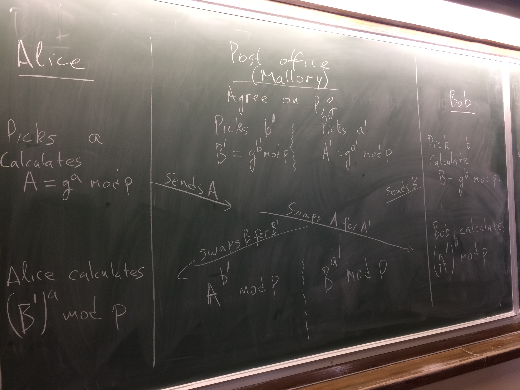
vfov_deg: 48.2
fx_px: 436
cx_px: 260
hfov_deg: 61.7
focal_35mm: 29
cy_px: 195
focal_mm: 4.15
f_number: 2.2
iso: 64
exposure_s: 1/33
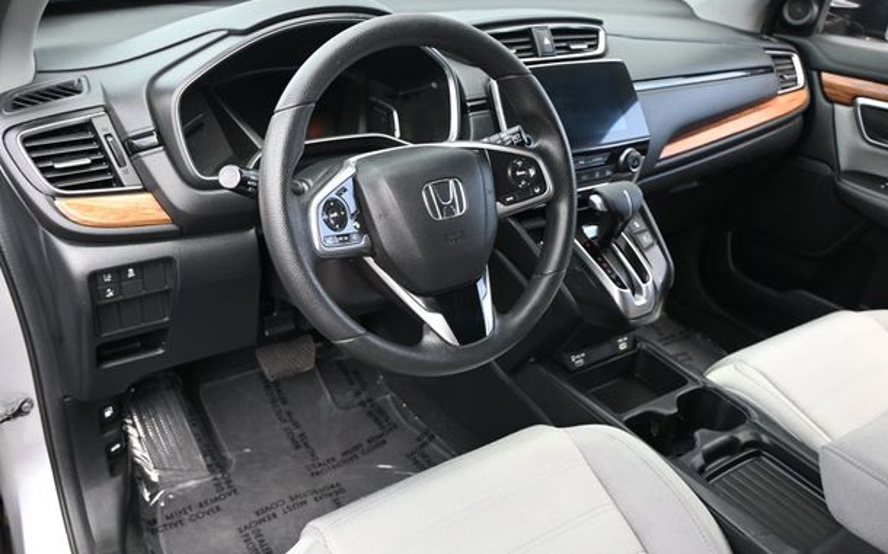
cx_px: 441
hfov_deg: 60.8
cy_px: 276
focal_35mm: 31
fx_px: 757
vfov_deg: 40.3
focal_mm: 19.5
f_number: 3.8
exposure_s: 1/125
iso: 400
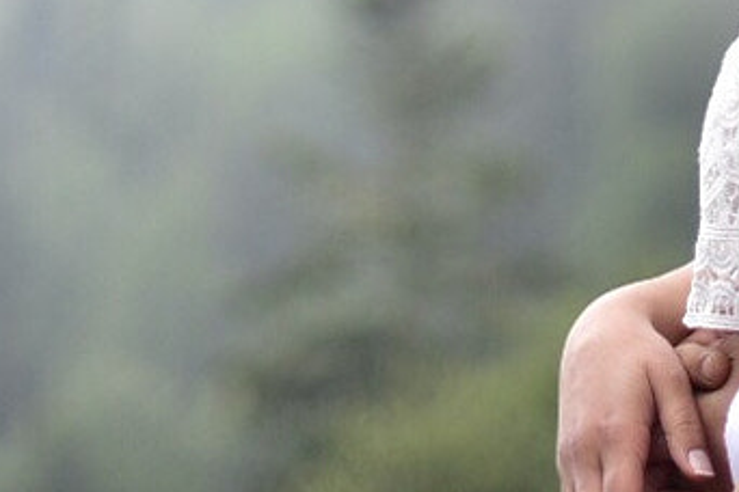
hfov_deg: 8.8
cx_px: 484
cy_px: -549
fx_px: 4803
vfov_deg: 5.7
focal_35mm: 234
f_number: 1.4
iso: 220
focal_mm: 50
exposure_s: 1/400
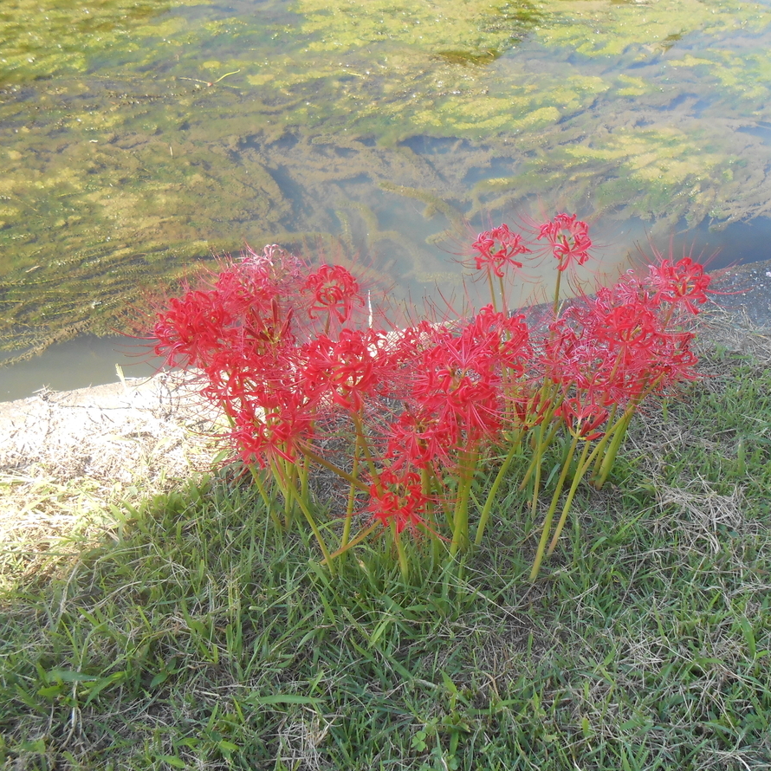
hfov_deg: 52.2
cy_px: 385
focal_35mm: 31
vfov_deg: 52.5
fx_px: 781
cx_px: 463
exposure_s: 1/250
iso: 200
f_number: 3.5
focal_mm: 4.6
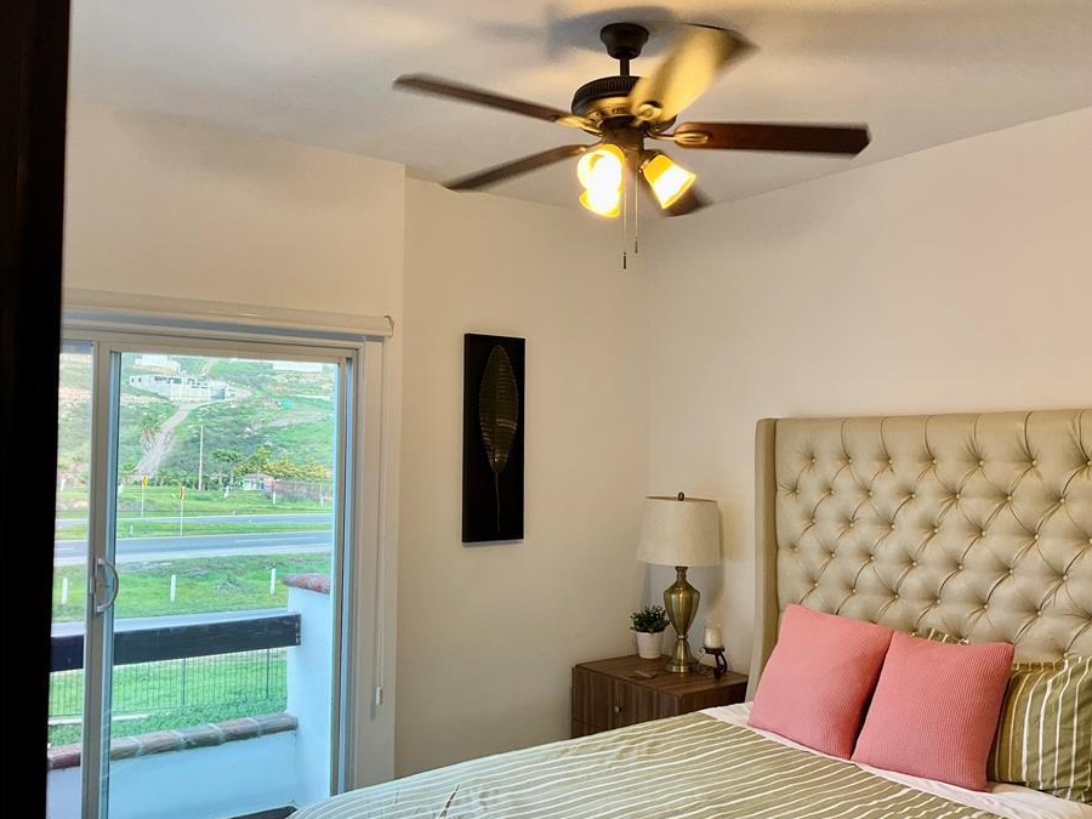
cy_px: 394
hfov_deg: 55.2
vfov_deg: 42.9
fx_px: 1041
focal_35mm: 33
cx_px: 616
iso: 40
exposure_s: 1/60
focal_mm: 3
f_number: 1.8
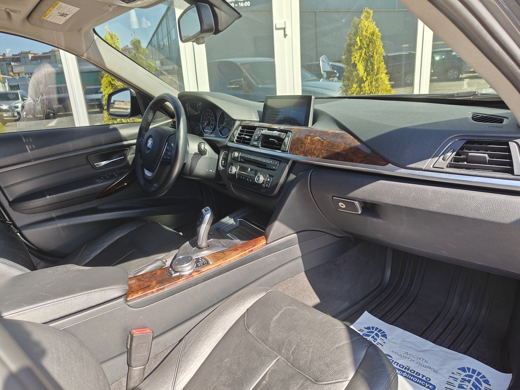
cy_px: 195
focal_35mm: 24
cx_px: 260
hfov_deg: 71.6
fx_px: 361
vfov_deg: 56.8
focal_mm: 5.59
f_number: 1.8
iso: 50
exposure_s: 1/349
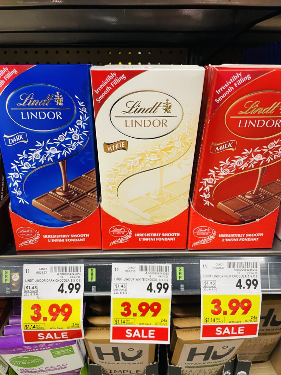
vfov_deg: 67.3
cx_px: 140
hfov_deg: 53.1
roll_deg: +0.5
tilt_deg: -22.2
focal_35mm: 26
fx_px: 281
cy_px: 188
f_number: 1.6
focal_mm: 4.2
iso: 125
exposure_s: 1/45
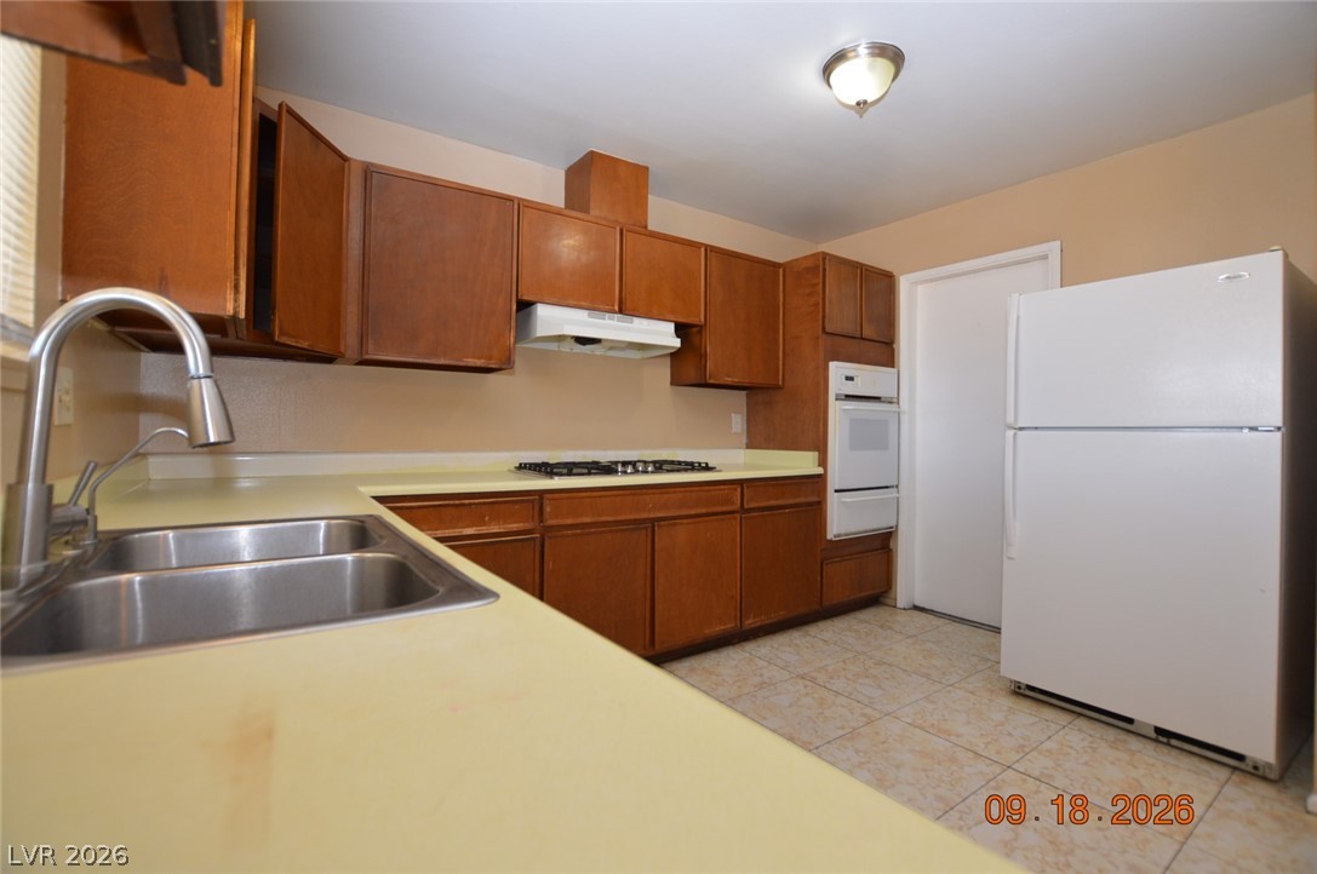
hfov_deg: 100.5
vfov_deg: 77.2
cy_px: 437
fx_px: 548
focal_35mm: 15
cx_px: 658
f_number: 4
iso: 400
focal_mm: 10
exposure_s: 1/60
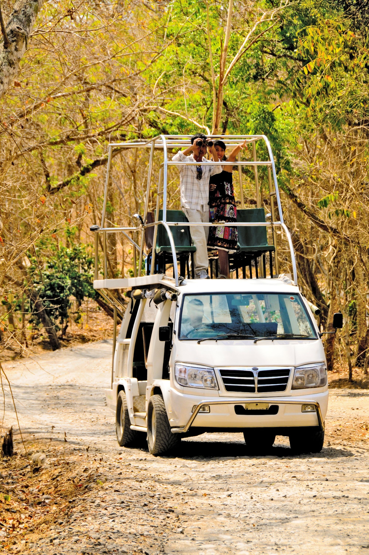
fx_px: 3006
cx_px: 184
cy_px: 278
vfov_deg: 10.6
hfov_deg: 7.0
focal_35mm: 195
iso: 200
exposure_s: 1/180
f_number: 8
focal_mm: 130
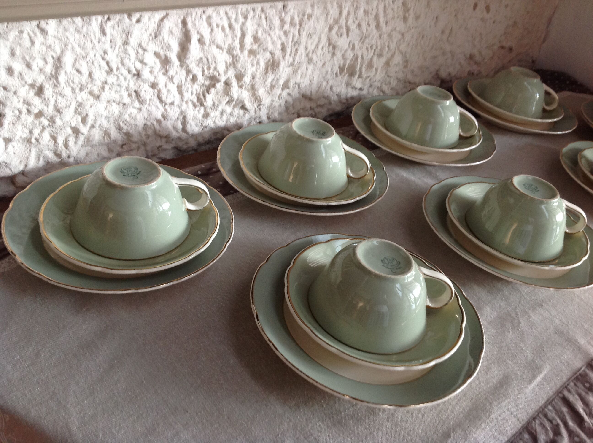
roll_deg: -11.4
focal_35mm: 35
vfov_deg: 40.6
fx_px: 599
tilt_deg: -36.4
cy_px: 222
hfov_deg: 52.7
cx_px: 296
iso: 125
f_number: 2.4
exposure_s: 1/15
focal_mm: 4.28
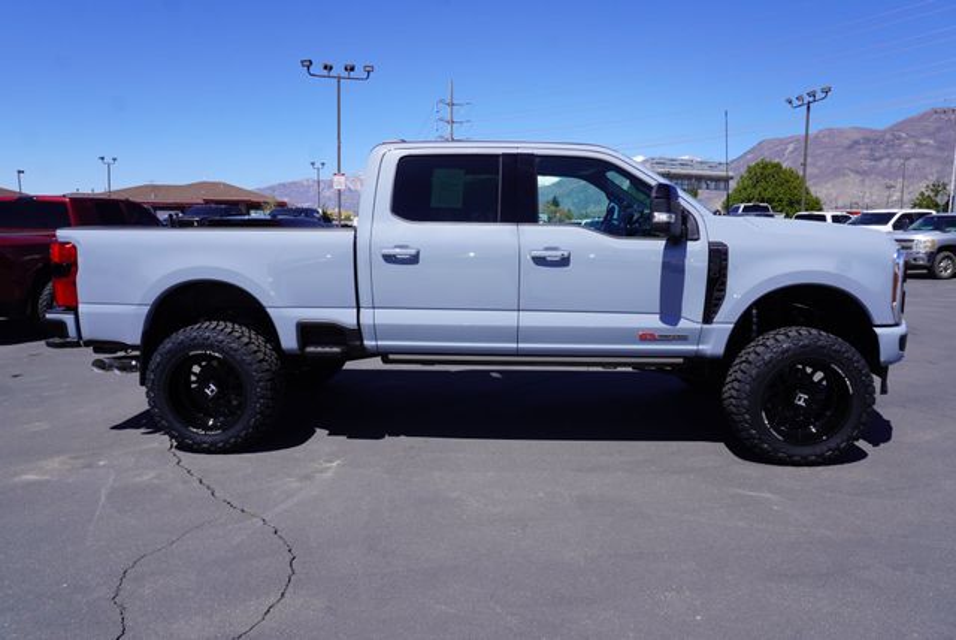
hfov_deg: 73.7
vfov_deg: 53.2
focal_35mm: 24
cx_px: 478
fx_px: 638
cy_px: 320
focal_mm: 16
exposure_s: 1/160
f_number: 10
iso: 100
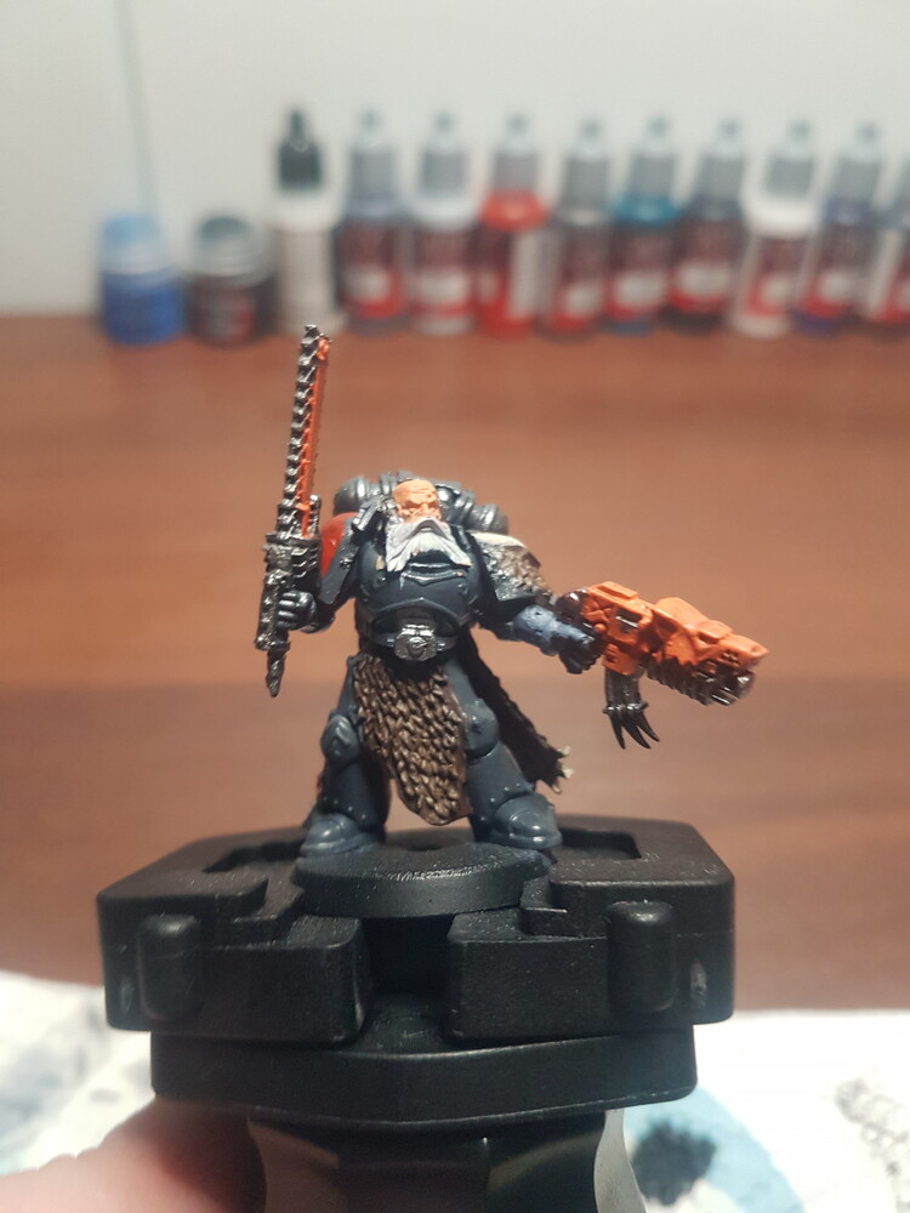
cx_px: 455
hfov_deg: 53.1
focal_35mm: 26
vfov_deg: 67.3
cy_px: 606
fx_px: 911
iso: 200
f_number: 1.7
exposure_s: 1/50
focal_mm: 4.2
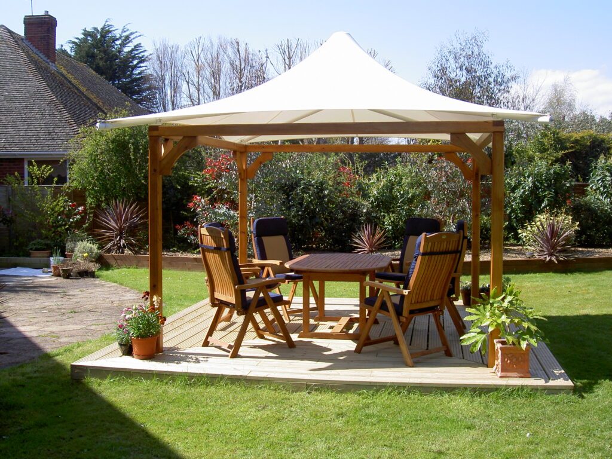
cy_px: 230
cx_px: 306
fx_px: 690
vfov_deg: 36.8
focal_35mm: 39
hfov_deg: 47.9
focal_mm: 8
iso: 100
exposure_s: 1/200
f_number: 4.7
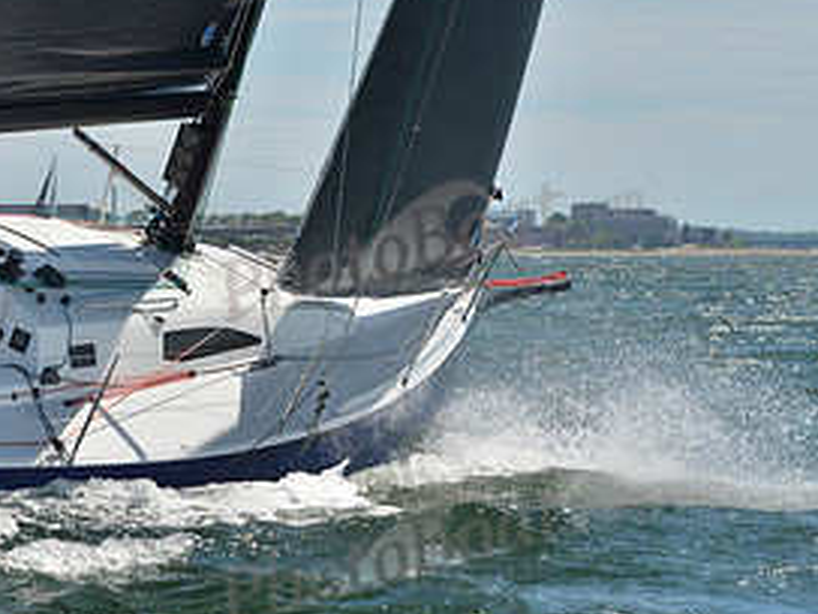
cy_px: 128
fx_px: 5624
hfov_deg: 8.3
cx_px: 66
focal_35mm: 238
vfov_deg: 6.2
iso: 280
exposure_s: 1/1250
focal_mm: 116
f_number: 8
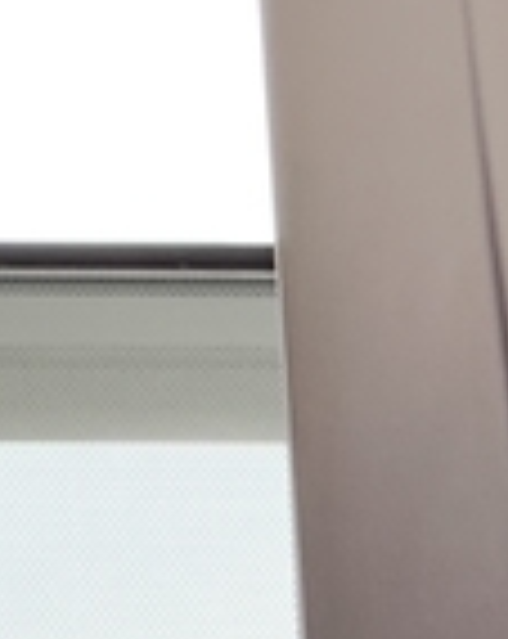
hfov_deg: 6.8
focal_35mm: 215
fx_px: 4054
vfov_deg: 8.5
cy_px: 1300
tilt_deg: -0.4
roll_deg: +2.3
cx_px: 1191
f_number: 1.8
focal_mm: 4.25
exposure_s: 1/125
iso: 25
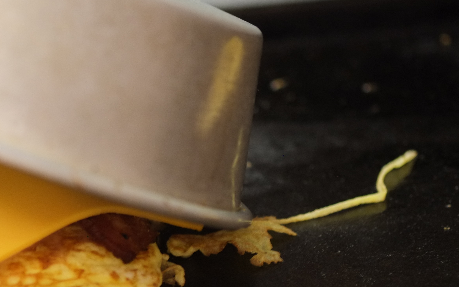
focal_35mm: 192
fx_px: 2402
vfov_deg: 6.8
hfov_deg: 10.8
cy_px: 232
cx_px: -11
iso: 800
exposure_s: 1/30
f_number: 2.4
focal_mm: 60
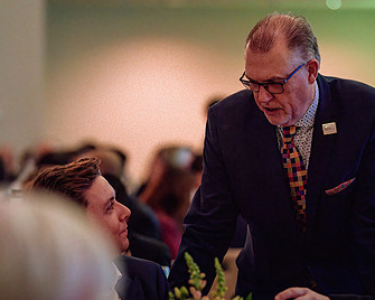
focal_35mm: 263
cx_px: 264
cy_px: 171
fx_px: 2919
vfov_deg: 5.9
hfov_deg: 7.3
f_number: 2.8
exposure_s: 1/160
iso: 3200
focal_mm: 150
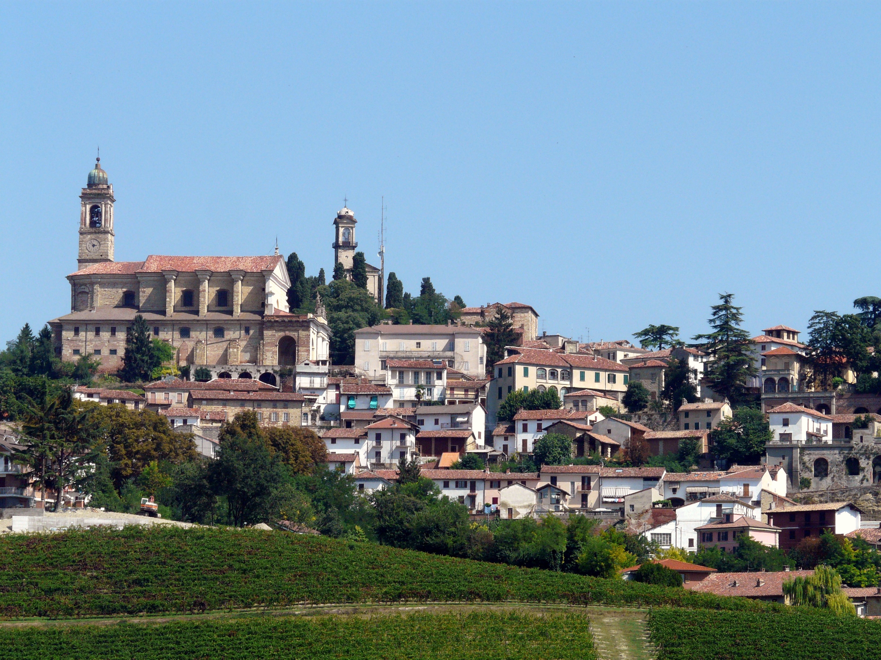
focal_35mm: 186
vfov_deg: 8.0
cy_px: 330
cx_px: 440
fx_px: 4734
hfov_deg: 10.6
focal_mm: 30.6
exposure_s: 1/500
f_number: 6.3
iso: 100
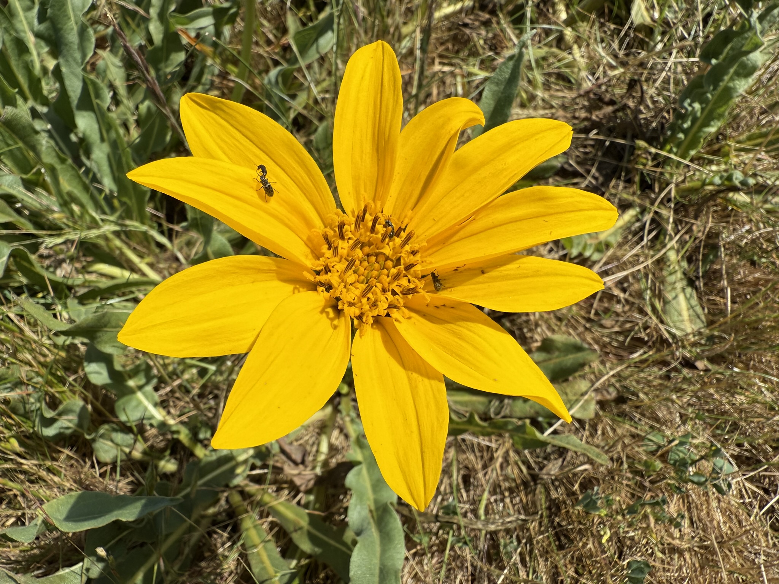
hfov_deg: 71.6
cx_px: 390
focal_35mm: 24
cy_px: 292
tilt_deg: -63.8
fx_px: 540
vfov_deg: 56.8
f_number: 2.2
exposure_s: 1/2950
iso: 40
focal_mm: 2.22
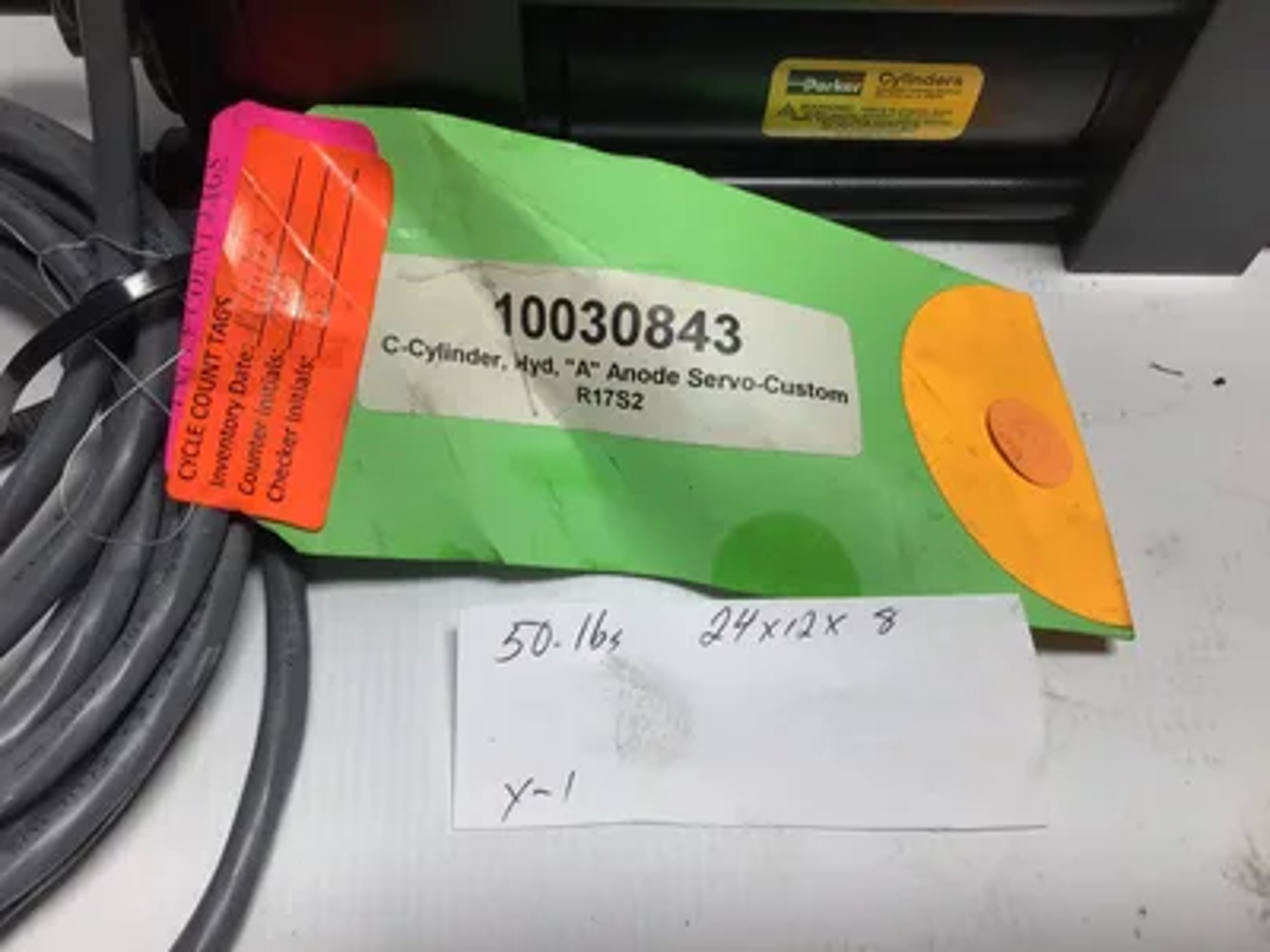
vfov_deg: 45.4
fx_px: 1137
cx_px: 635
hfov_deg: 58.4
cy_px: 476
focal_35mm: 31
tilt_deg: -62.4
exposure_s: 1/120
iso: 25
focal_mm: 3.3
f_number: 2.4
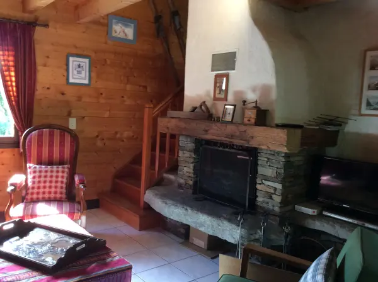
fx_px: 349
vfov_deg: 44.0
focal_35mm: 32
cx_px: 189
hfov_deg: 56.9
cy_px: 141
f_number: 2.4
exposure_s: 1/24
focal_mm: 3.3
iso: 80
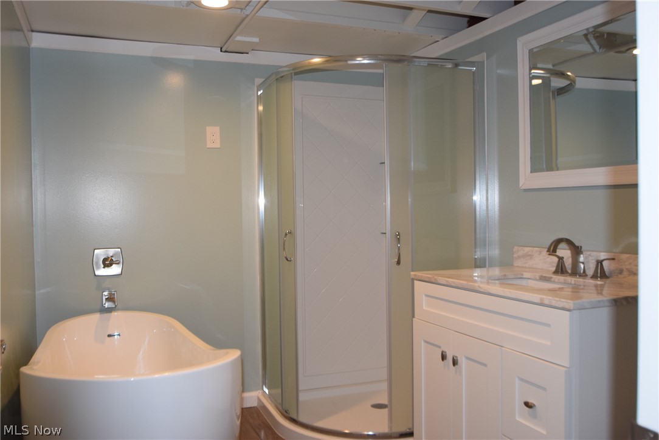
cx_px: 330
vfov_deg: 41.8
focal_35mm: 32
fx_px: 577
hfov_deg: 59.5
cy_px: 220
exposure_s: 1/100
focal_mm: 21
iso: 800
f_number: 5
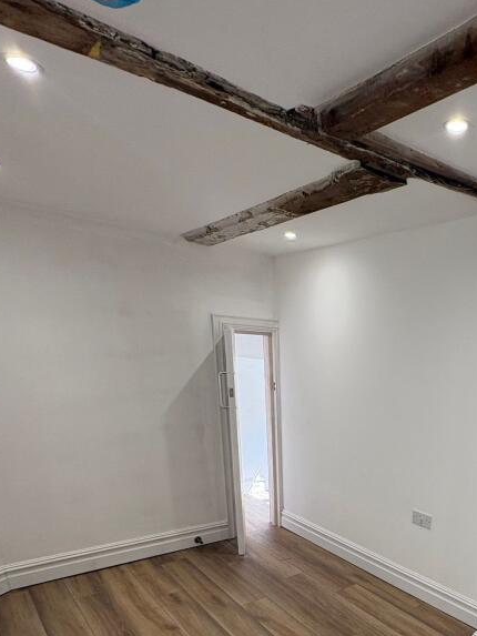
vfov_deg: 63.2
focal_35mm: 25
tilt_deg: -19.3
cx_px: 393
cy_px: 513
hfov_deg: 50.9
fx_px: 459
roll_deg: -3.5
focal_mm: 2.22
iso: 50
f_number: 2.2
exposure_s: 1/100
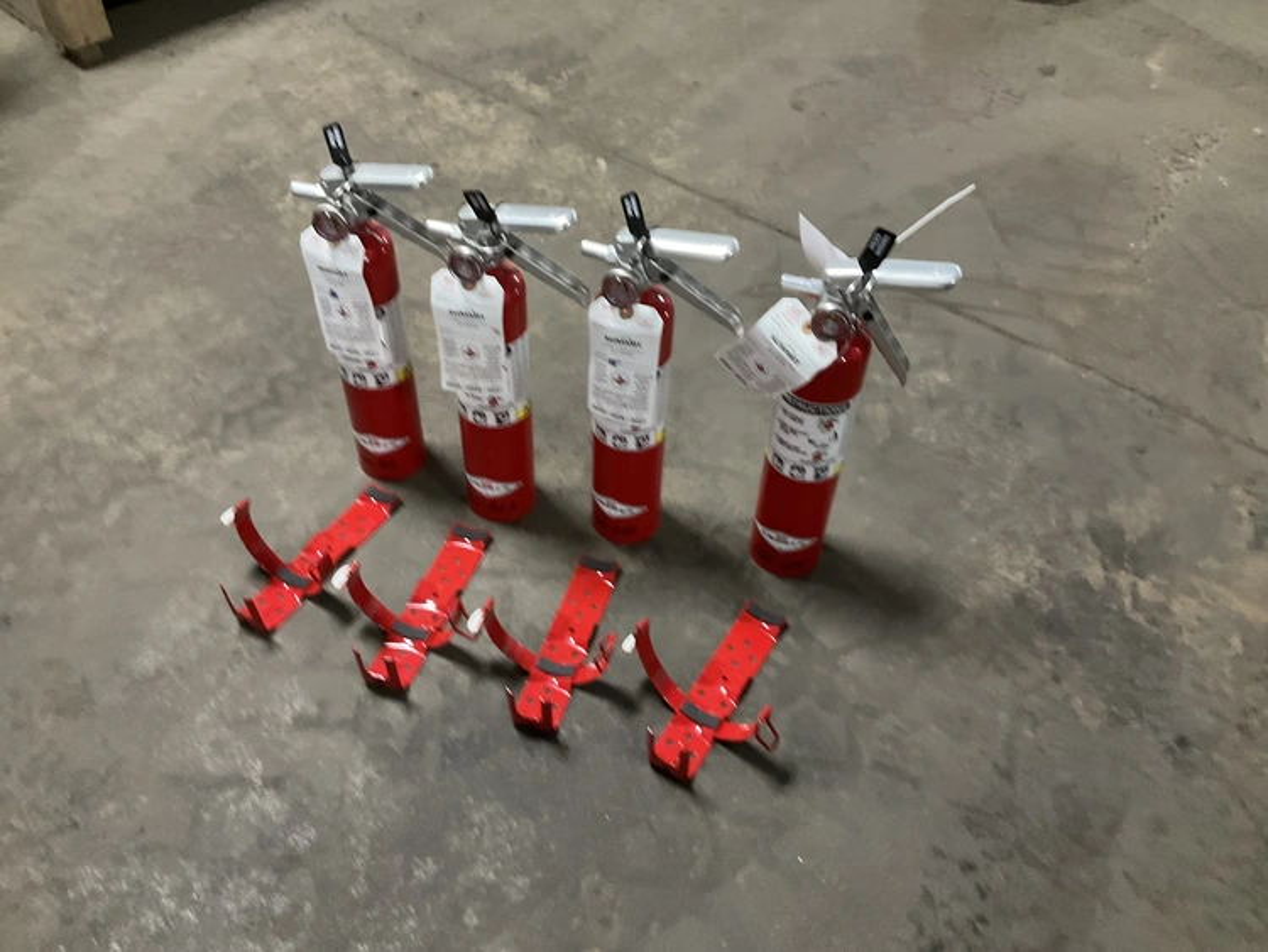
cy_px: 476
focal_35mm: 29
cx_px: 634
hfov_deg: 61.6
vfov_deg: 48.3
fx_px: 1063
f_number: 1.8
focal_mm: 3
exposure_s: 1/30
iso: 250
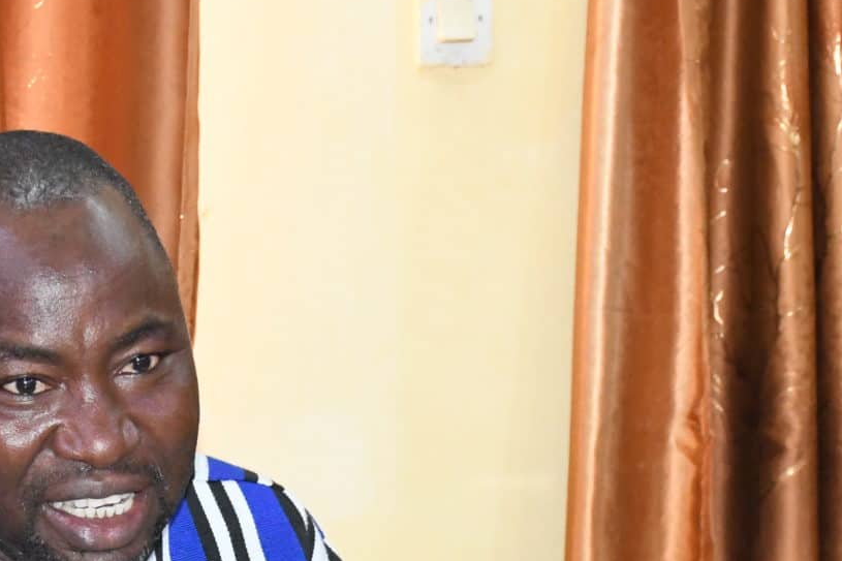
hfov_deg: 11.4
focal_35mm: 181
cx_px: 297
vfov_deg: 7.5
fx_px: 4232
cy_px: 575
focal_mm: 48
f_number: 7.1
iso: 8000
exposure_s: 1/80
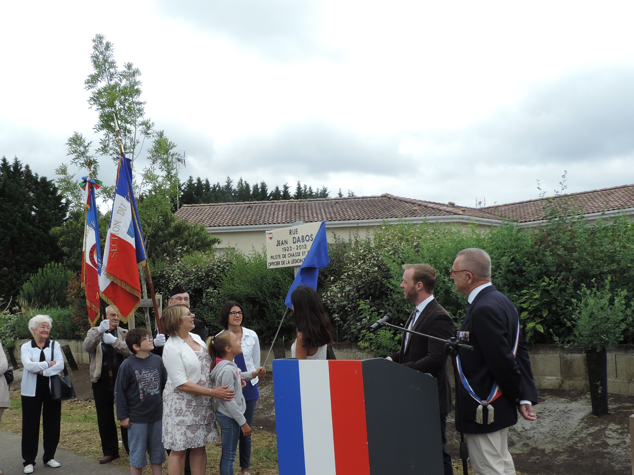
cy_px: 298
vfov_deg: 43.8
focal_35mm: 32
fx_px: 586
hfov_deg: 56.2
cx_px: 240
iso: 80
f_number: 3
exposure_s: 1/640
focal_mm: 4.3
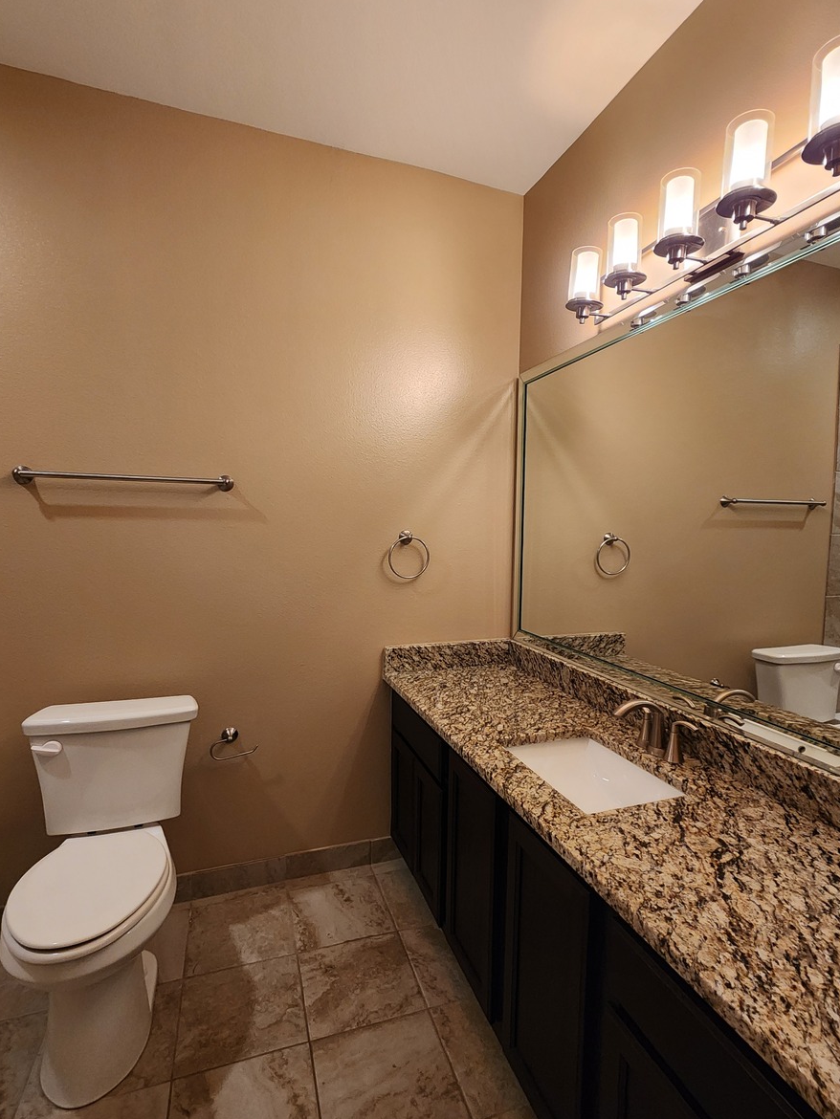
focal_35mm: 16
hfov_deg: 78.1
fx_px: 517
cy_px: 579
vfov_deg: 94.4
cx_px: 443
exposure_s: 1/60
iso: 320
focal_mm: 2.2
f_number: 2.2
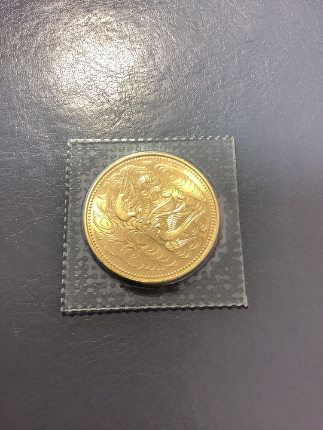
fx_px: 386
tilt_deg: -72.0
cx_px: 162
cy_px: 215
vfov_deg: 58.4
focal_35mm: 31
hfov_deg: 45.4
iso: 200
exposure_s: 1/50
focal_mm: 3.3
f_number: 2.4
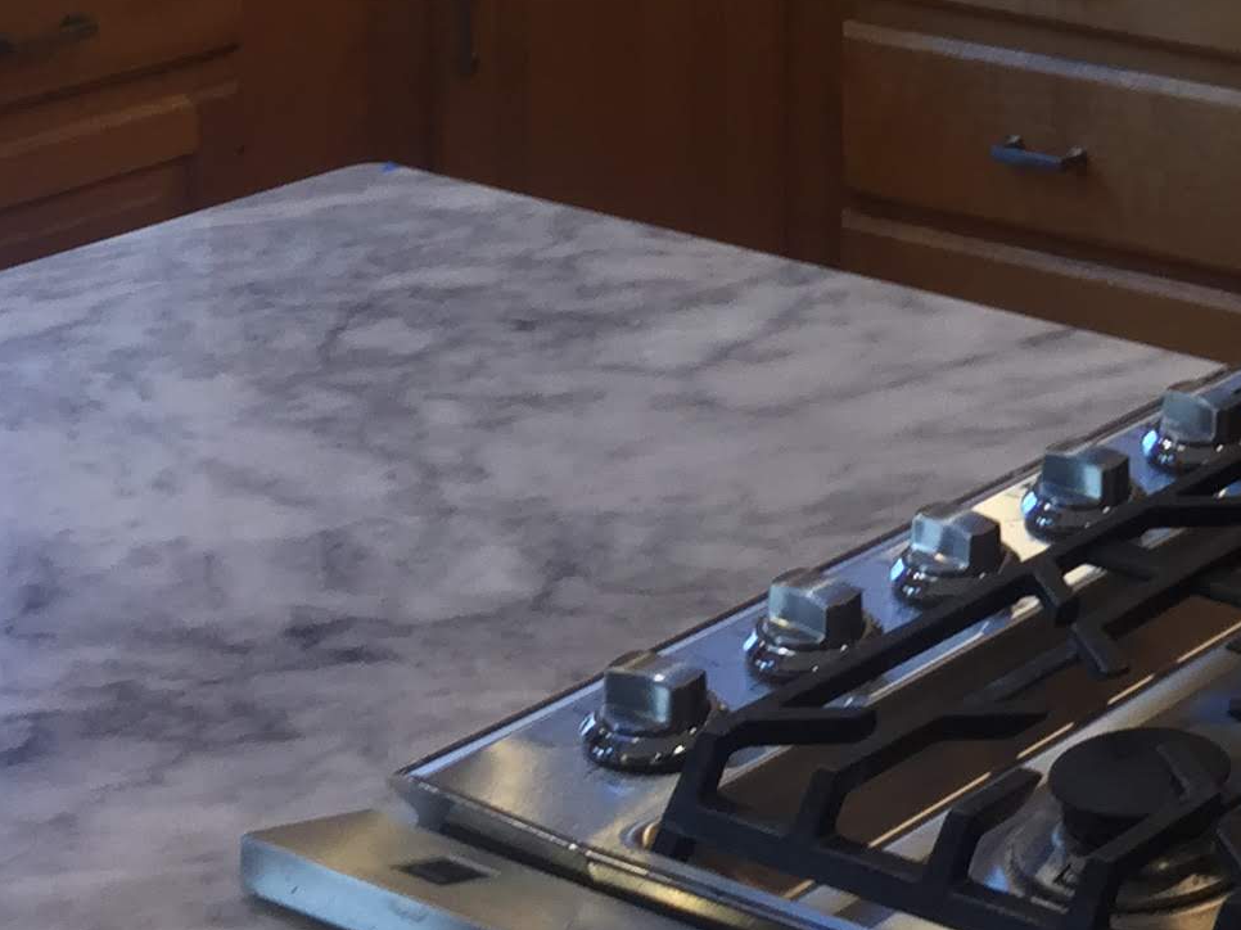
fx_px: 3512
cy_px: -636
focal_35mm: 98
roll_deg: -0.7
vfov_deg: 13.8
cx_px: 1662
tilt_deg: -4.2
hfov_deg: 18.5
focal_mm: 4.15
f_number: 2.2
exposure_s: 1/40
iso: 32
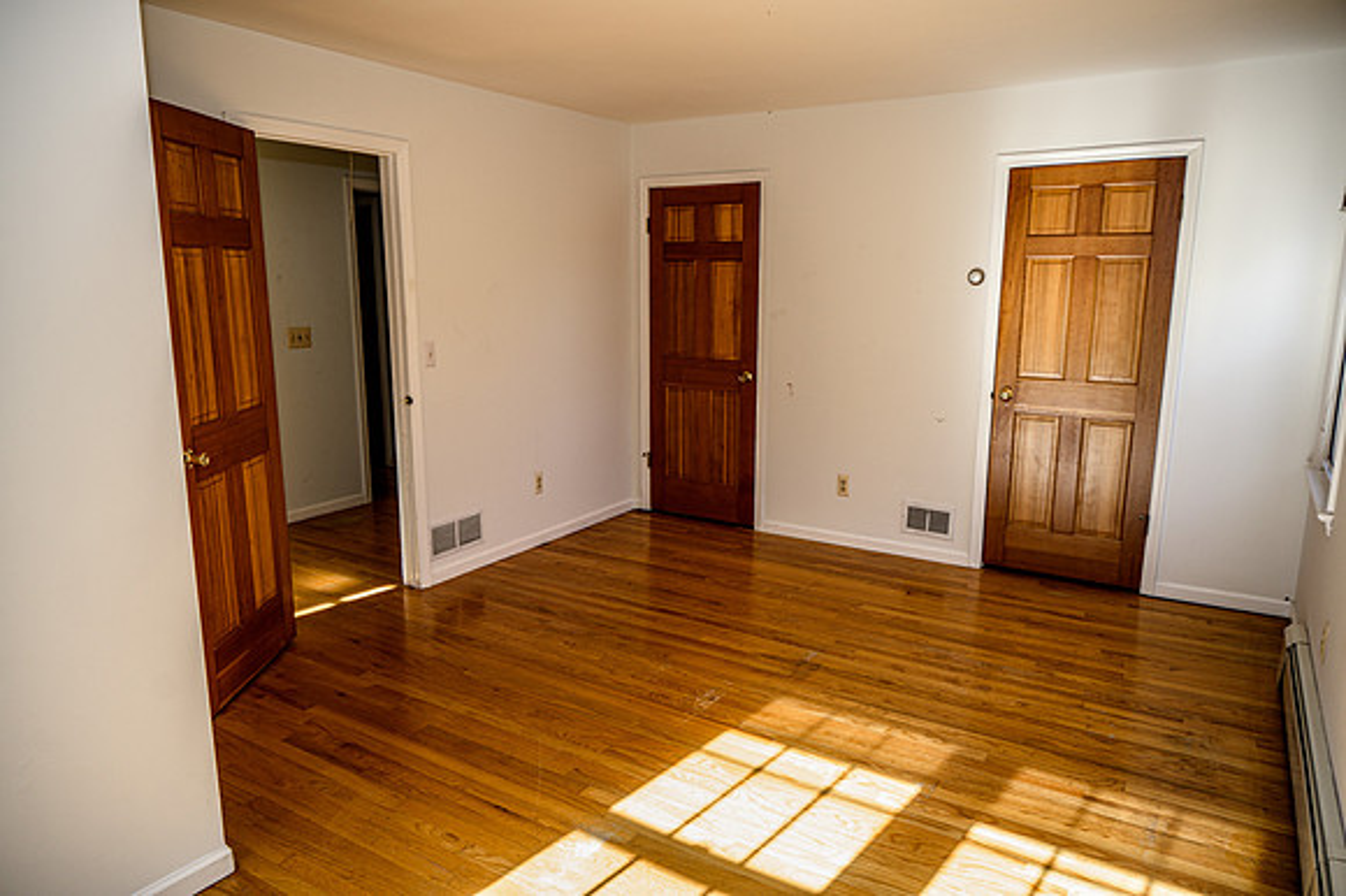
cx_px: 673
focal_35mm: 24
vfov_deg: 53.1
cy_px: 448
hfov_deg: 73.8
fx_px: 897
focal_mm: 24
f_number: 4
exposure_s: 1/200
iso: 400
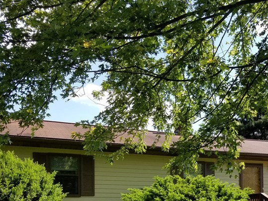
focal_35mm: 49
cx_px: 206
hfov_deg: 37.8
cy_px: 188
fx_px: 380
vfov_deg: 28.4
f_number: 1.7
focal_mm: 4.2
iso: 50
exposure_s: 1/1380
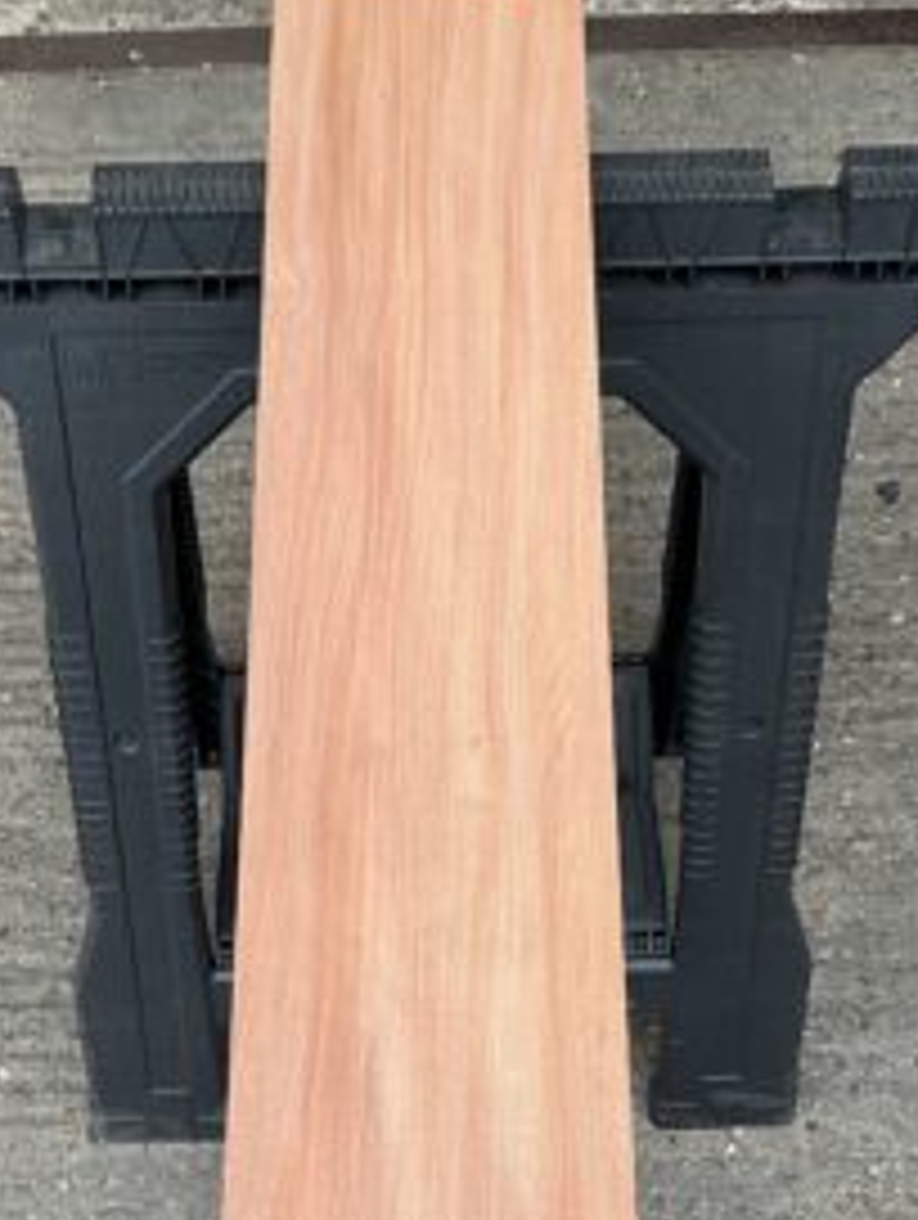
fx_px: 2011
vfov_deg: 32.6
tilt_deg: -65.6
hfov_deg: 25.7
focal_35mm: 57
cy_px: 1011
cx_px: 432
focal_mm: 3
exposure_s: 1/120
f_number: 1.8
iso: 25
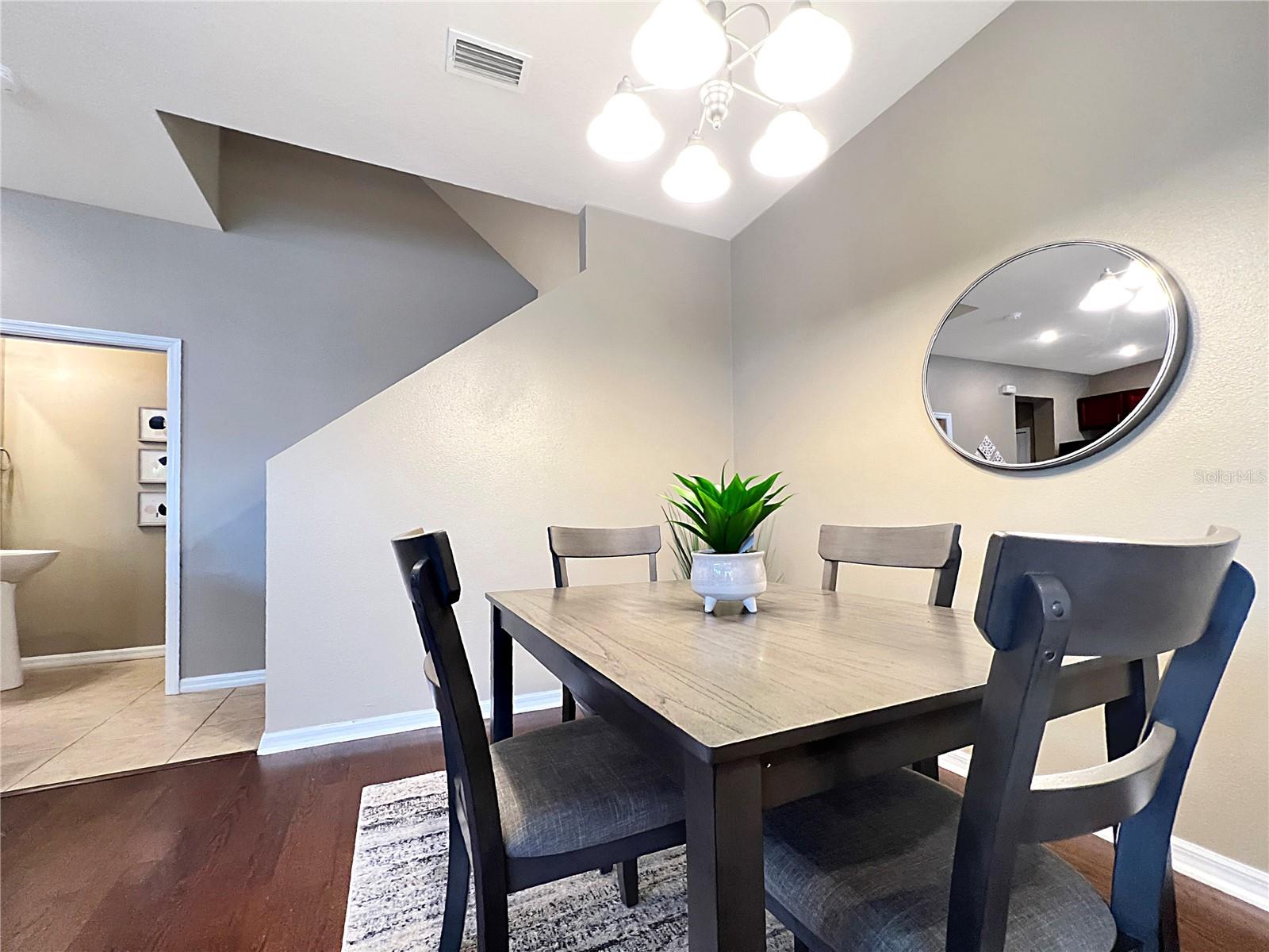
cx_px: 634
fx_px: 477
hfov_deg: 106.2
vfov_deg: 89.9
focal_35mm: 13
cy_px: 476
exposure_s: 1/60
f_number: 1.8
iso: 400
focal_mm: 1.57
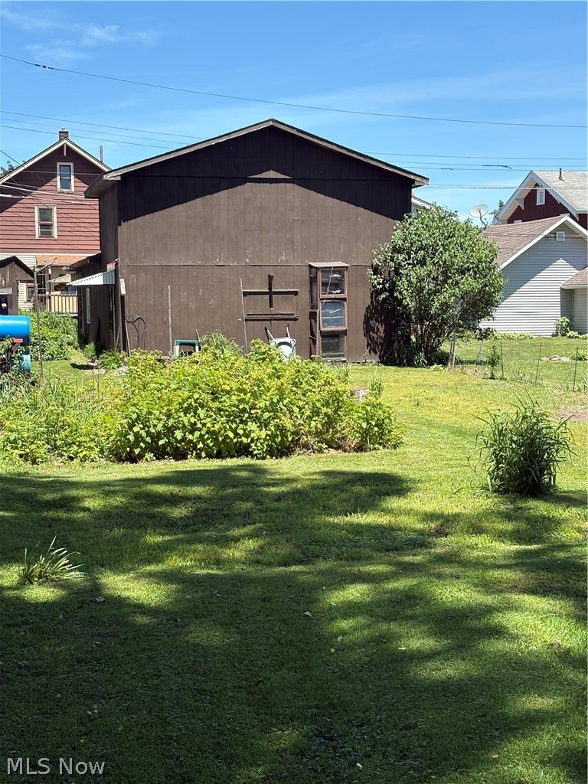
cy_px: 392
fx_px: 1178
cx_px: 294
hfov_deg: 28.0
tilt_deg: -4.5
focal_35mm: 52
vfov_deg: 36.8
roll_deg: +0.2
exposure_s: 1/1364
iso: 32
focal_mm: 5.96
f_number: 1.6
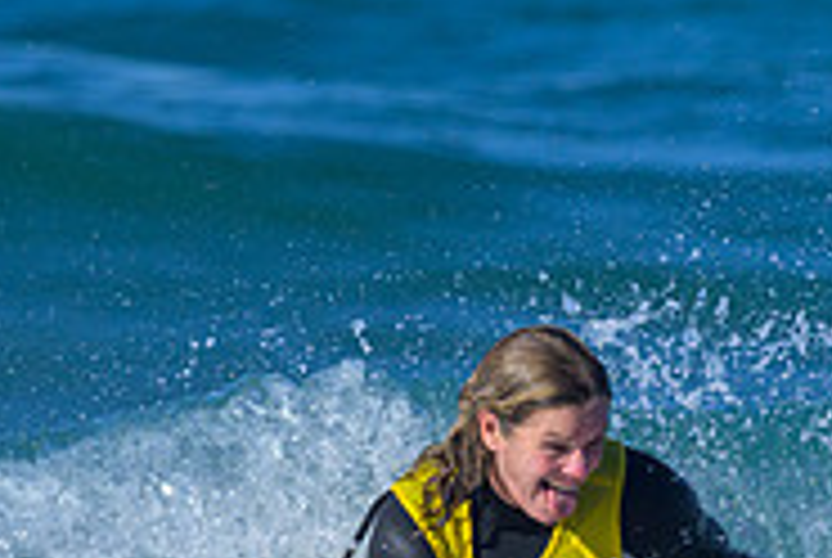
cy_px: 745
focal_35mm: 3504
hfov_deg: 0.6
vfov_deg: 0.4
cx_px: 756
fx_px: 81110
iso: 560
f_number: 9
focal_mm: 1120
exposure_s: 1/2000
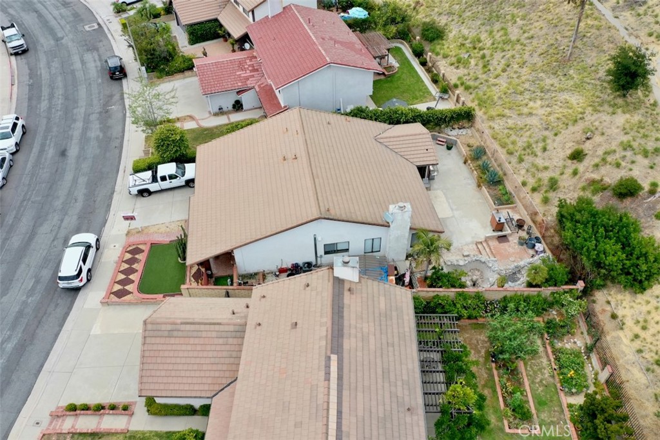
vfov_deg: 46.4
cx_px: 330
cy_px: 220
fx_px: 513
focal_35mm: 28
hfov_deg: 65.5
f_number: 5
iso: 100
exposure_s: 1/320
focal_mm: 10.26
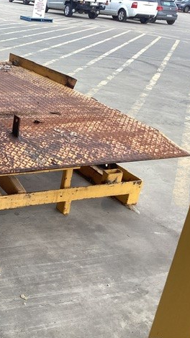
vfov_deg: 44.6
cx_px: -21
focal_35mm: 46
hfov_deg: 24.2
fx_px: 412
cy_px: 166
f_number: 2.4
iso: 32
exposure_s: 1/100
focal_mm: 3.3
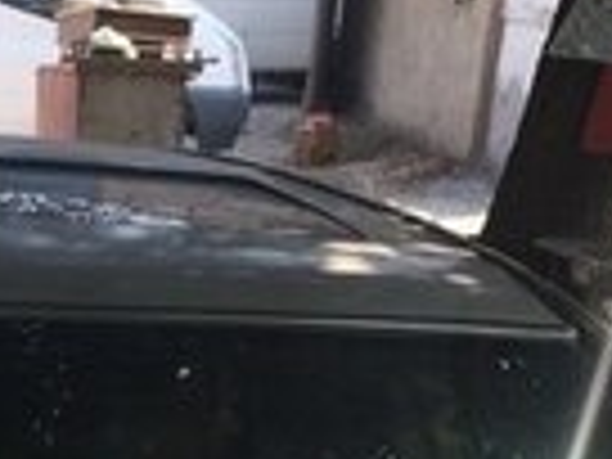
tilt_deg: -21.5
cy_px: 839
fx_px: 2493
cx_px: -76
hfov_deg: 13.7
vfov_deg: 9.9
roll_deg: -3.1
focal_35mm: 141
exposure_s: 1/451
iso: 32
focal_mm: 4.15
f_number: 2.2
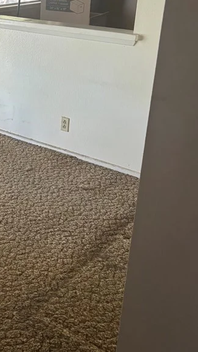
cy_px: 119
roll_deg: -0.7
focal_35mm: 50
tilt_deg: -18.7
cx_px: -24
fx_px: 467
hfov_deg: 22.5
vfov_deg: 40.8
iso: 250
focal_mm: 5.96
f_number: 1.6
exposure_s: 1/60
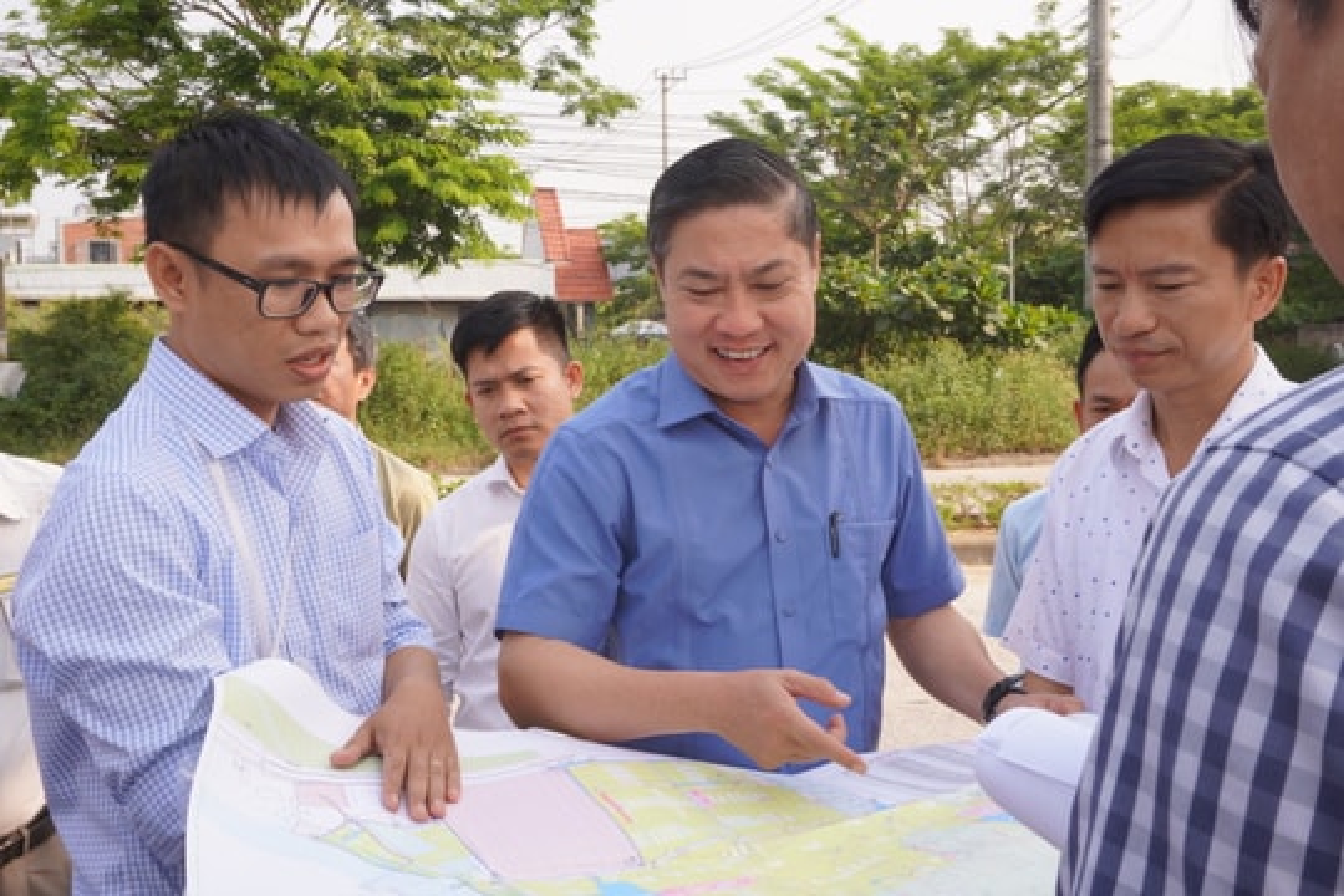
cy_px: 448
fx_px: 1400
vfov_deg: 35.5
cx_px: 672
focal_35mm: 38
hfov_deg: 51.3
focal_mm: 25
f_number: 14
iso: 320
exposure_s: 1/100
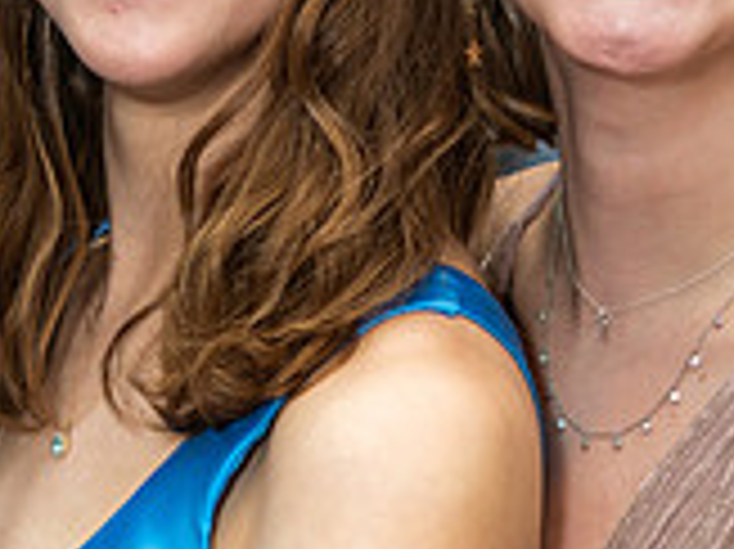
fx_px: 3199
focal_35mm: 151
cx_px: 450
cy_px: 198
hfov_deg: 13.1
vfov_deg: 9.8
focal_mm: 38
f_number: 2.8
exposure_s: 1/125
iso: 200
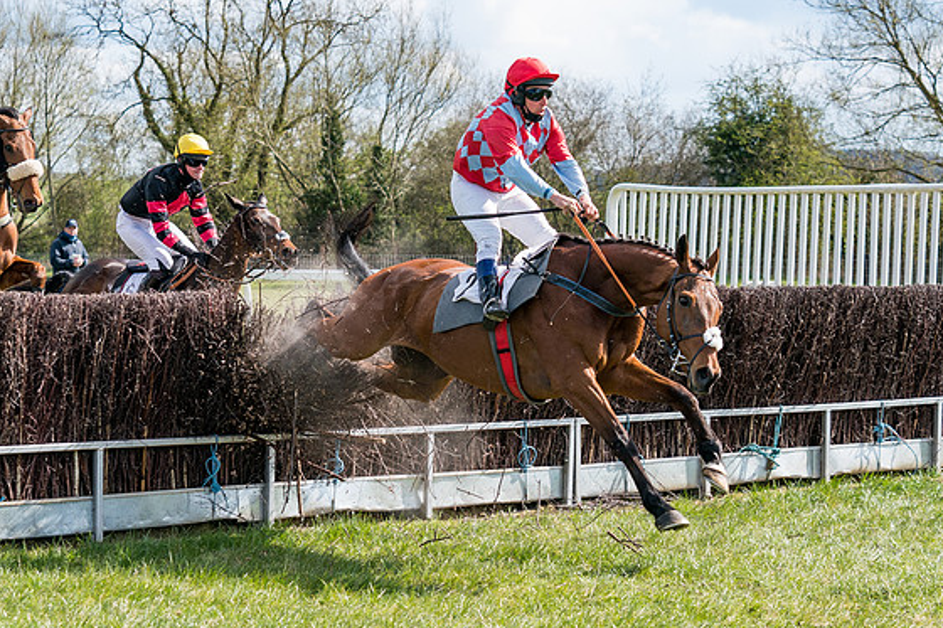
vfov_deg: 11.9
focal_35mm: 115
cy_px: 264
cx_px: 507
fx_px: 3011
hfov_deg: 17.8
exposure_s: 1/1600
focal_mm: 70
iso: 400
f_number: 4.5
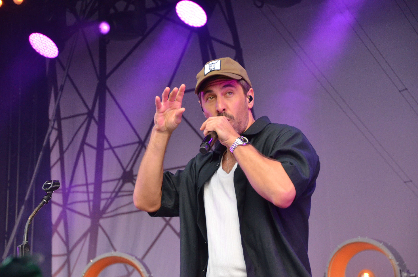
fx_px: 1738
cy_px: 138
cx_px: 209
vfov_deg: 9.1
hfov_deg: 13.7
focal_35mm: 150
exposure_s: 1/640
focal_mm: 100
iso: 1400
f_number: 6.3
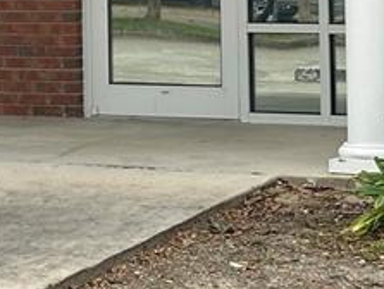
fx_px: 2444
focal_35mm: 220
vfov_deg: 6.7
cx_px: -121
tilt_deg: +1.7
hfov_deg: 8.8
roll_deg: +0.2
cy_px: -136
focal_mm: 6.86
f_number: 1.78
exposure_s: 1/2070
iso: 64
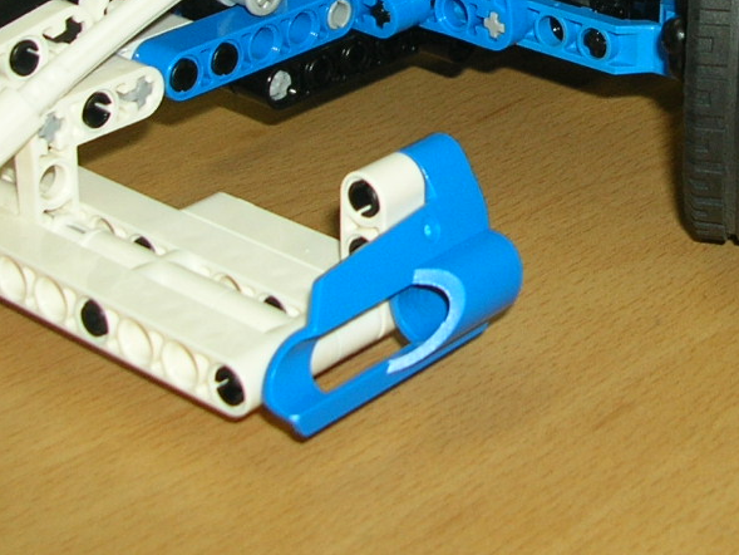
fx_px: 2029
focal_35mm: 95
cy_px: -68
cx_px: 621
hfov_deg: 20.4
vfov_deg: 15.1
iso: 50
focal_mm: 5.8
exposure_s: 1/60.1
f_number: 2.8
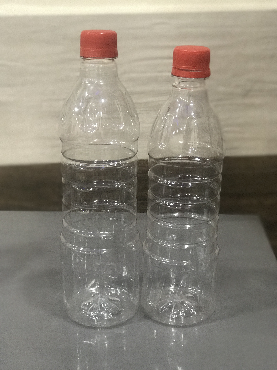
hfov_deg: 25.7
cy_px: 185
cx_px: 138
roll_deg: +0.7
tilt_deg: -22.8
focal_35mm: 57
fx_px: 608
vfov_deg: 33.8
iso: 200
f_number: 2.8
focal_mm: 6.6
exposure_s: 1/50
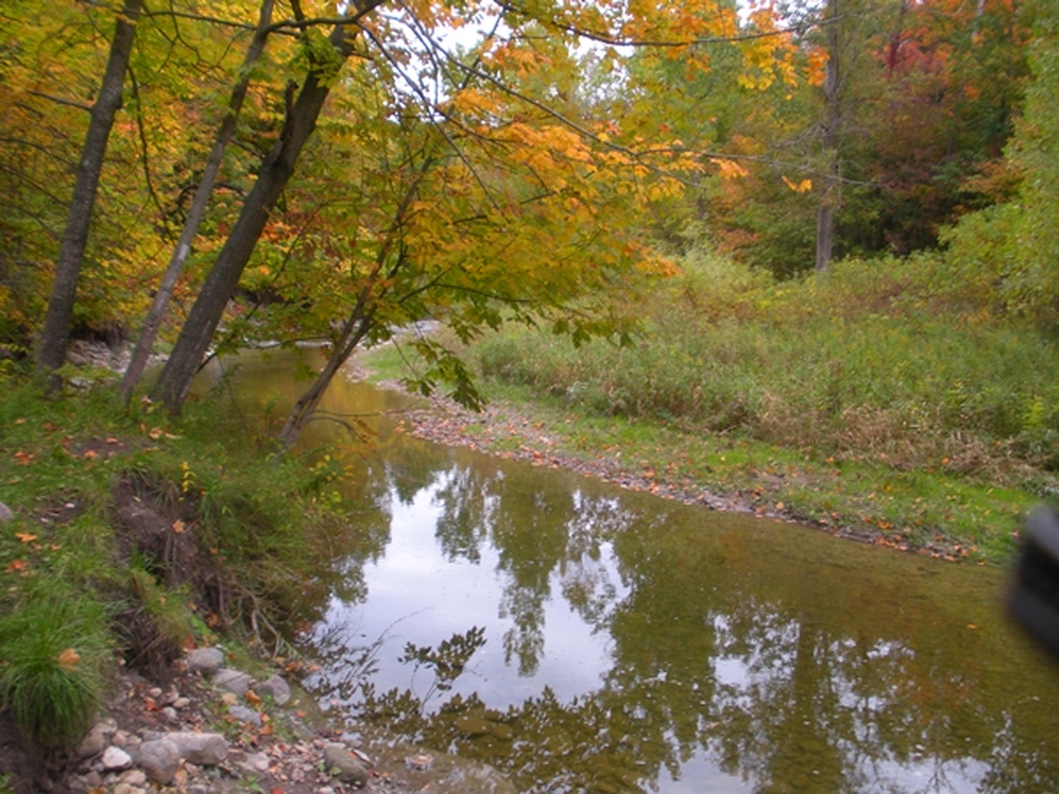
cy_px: 397
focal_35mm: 36
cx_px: 530
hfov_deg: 51.4
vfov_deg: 39.7
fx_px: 1101
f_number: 3.5
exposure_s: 1/64
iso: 64
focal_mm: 6.3
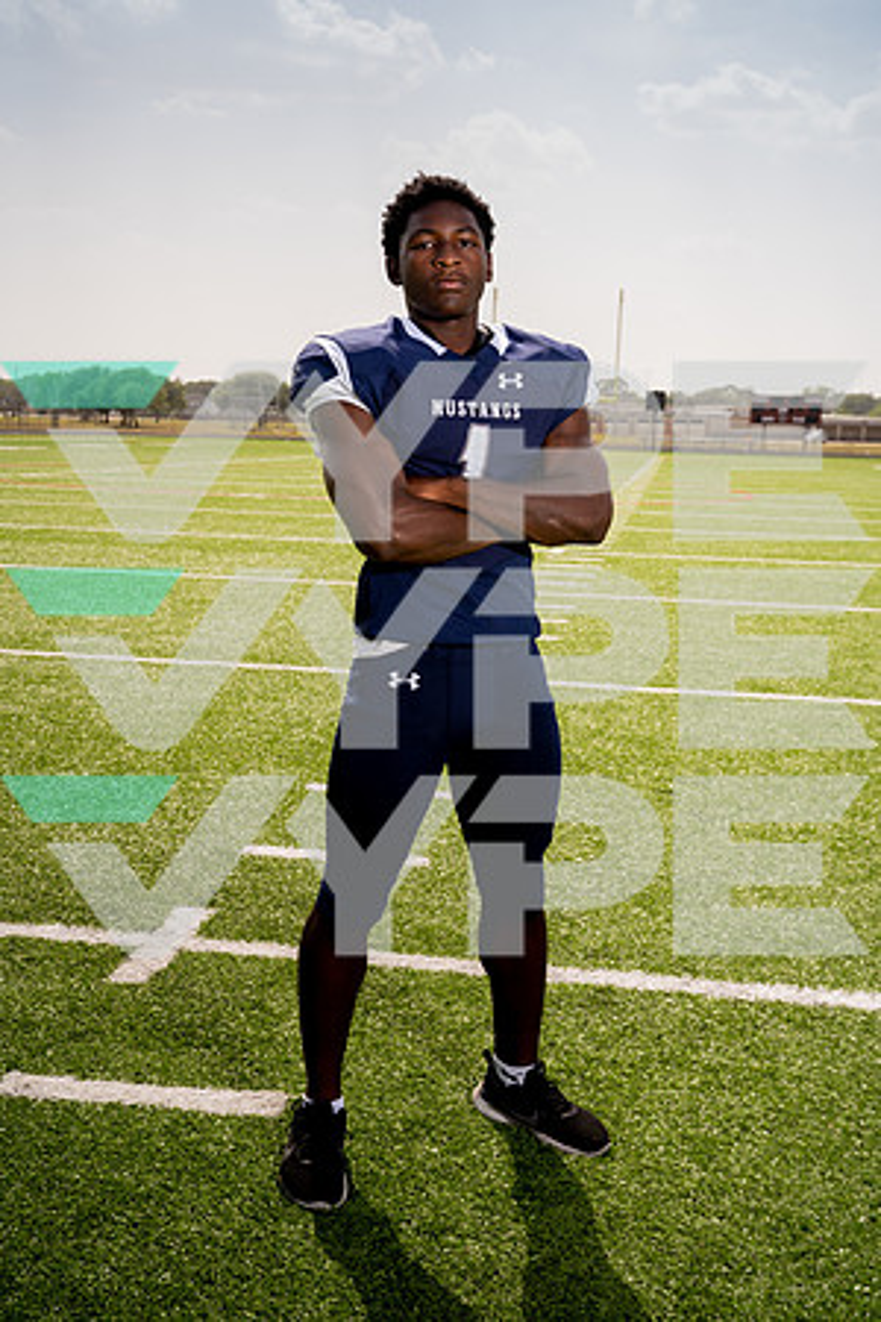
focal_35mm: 42
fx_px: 1542
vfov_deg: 46.4
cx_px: 440
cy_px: 661
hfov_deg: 31.9
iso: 100
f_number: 6.3
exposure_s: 1/250
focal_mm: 42
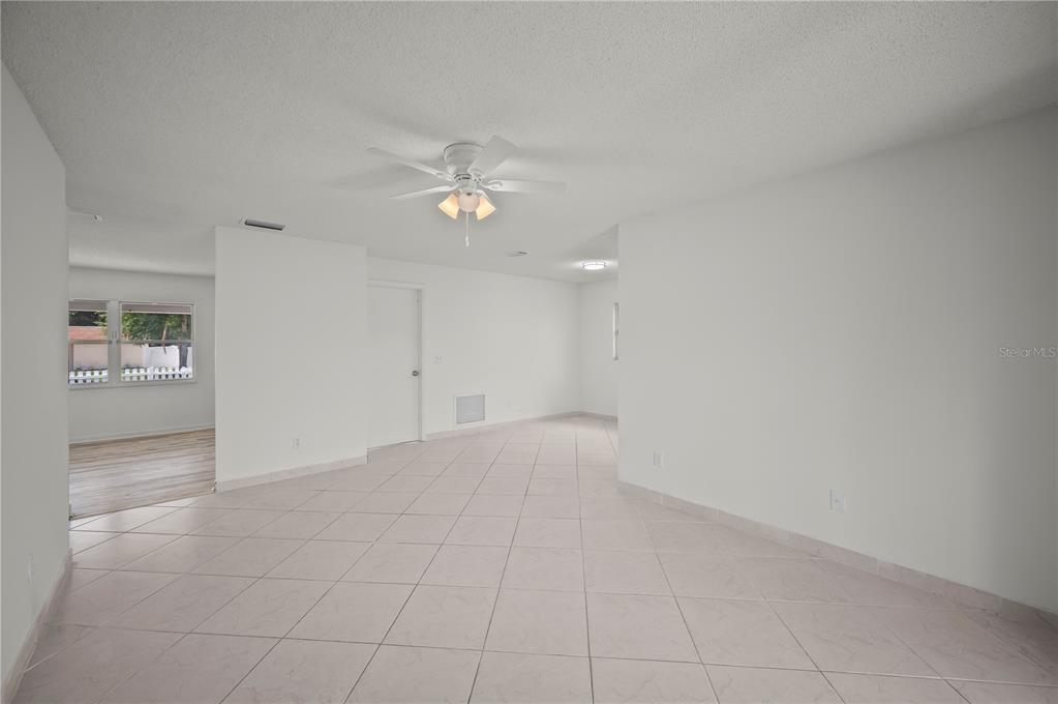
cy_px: 352
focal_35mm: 14
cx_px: 529
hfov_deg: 104.3
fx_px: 411
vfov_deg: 81.1
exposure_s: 1/2.5
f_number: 8
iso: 400
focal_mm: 14
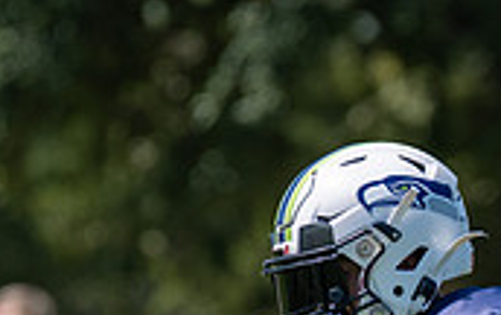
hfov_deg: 1.6
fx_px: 17691
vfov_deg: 1.0
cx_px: 531
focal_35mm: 1294
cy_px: 475
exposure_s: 1/2500
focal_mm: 200
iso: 100
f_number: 2.8
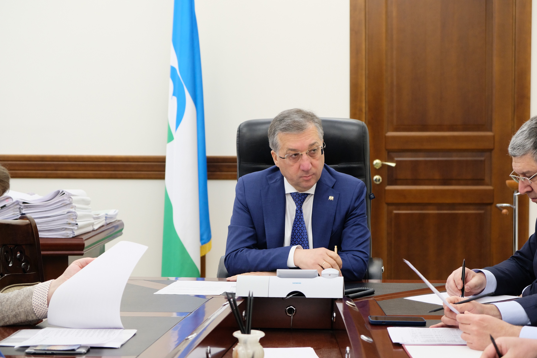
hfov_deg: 24.5
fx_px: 1238
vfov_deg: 16.5
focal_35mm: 83
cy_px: 179
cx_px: 268
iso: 1250
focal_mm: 55
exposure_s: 1/60
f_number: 4
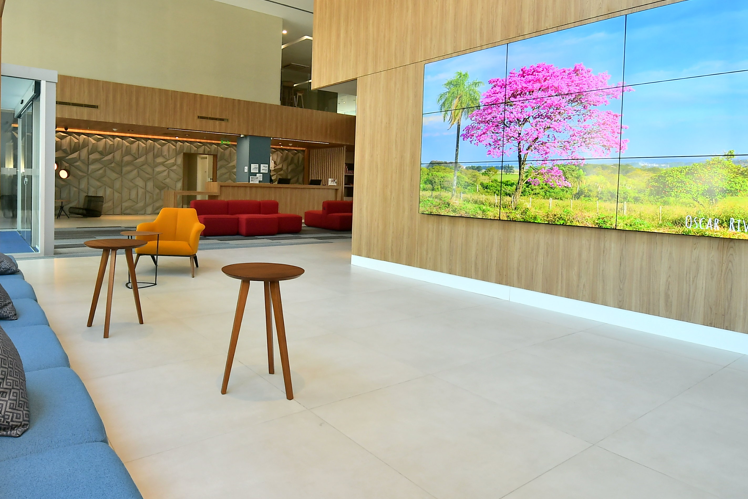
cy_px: 185
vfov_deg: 56.5
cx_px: 284
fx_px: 457
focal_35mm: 22
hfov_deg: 77.3
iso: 320
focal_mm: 10
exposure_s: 1/50
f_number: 6.3
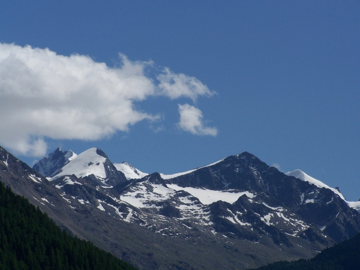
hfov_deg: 10.5
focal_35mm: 189
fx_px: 1966
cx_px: 180
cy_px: 135
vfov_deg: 7.9
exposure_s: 1/640
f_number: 6.3
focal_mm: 31.3
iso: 64
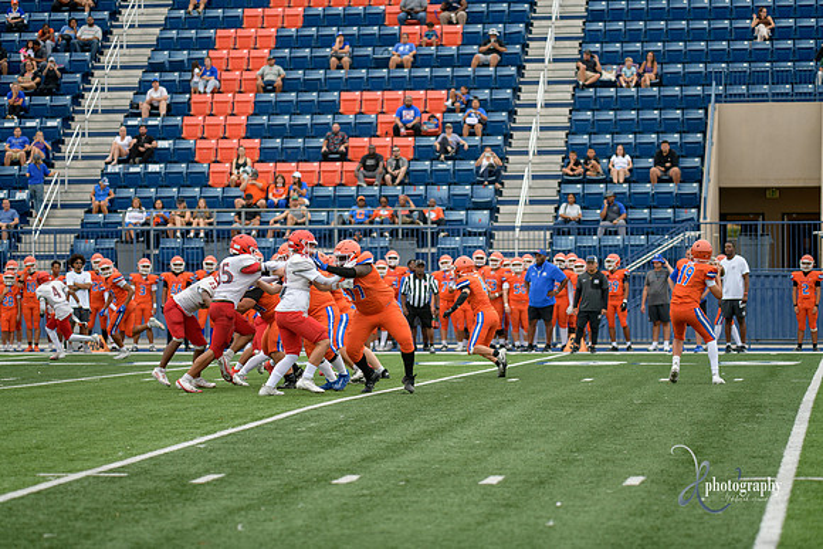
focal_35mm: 120
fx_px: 2744
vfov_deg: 11.4
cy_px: 274
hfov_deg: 17.1
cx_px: 412
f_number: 2.8
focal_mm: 120
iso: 320
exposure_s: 1/800
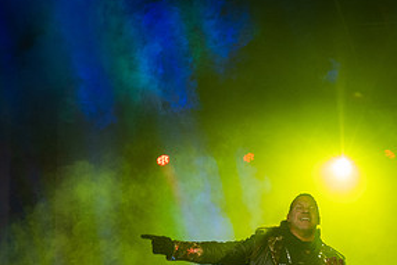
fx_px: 1136
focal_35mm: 103
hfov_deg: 19.6
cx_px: 325
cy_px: 259
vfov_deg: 13.1
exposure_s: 1/400
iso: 1000
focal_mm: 50
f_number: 2.8
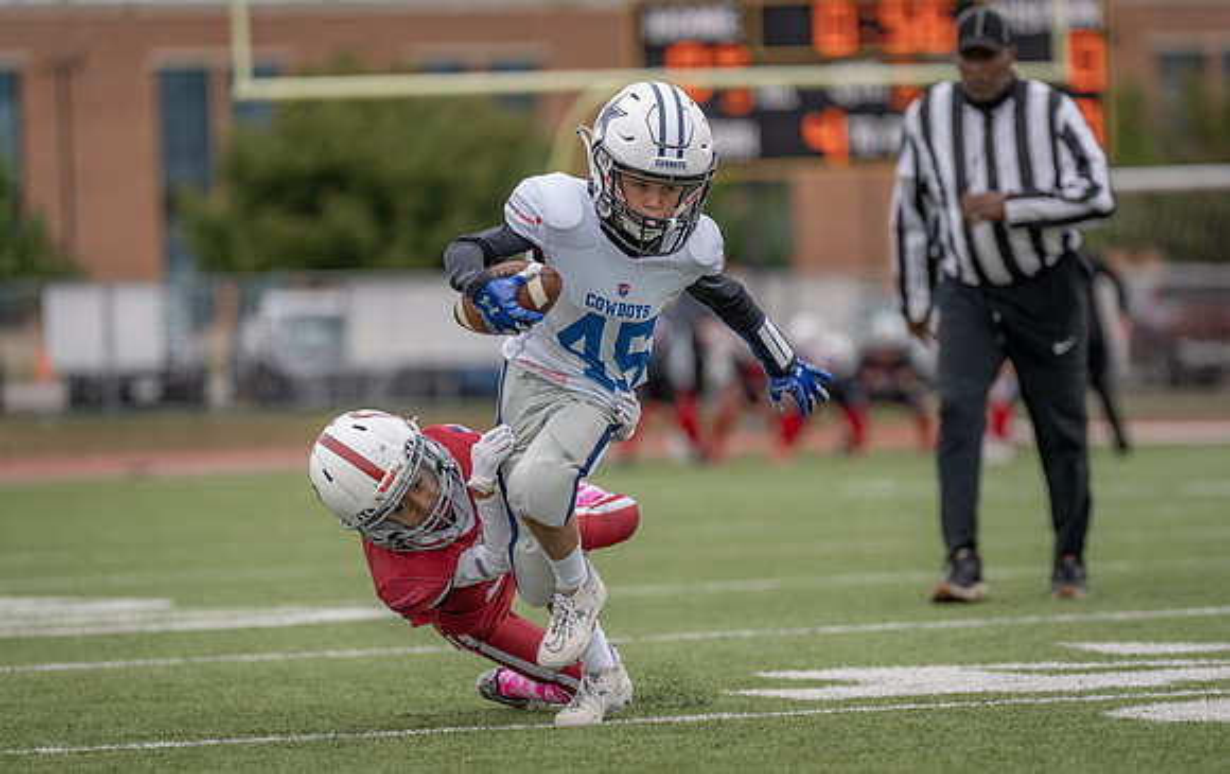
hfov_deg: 8.7
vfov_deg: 5.5
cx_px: 694
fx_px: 8076
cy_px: 398
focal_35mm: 240
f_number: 2.8
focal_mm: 200
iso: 200
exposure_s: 1/1250
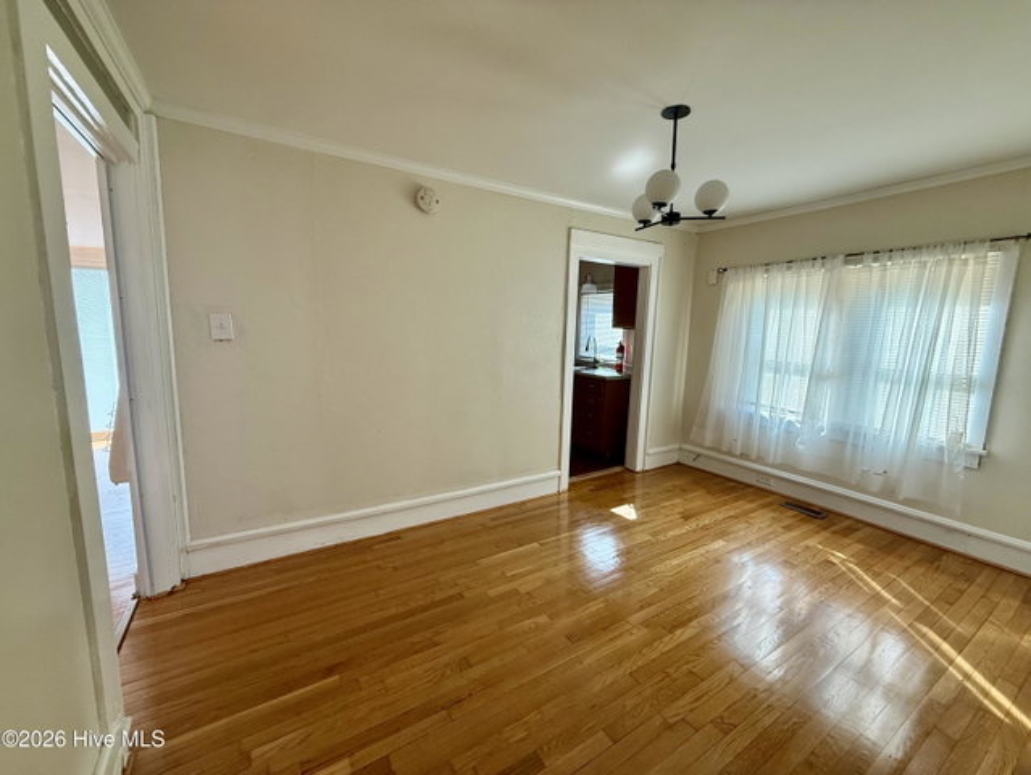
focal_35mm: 14
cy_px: 388
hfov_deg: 102.0
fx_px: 417
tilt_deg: -8.4
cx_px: 516
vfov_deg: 85.7
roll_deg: -2.8
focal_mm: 2.22
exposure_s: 1/99
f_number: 2.2
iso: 160
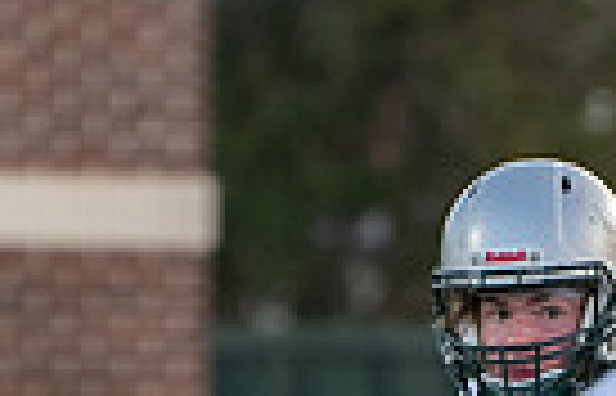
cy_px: 769
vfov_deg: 0.7
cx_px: 566
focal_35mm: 1818
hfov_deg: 1.1
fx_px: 30761
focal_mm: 400
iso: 2500
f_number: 5.6
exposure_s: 1/1000
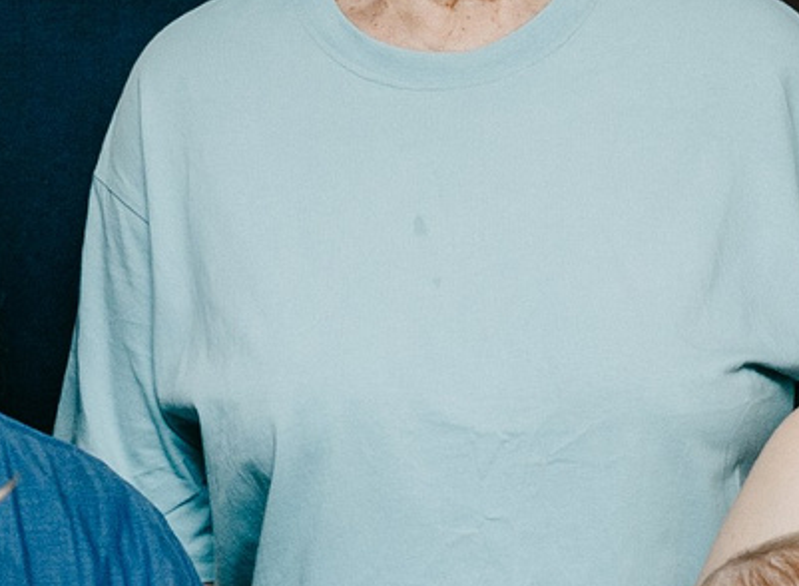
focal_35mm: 189
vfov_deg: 7.7
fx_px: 4327
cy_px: 129
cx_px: 301
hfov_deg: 10.5
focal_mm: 26
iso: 125
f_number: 3.5
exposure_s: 1/160
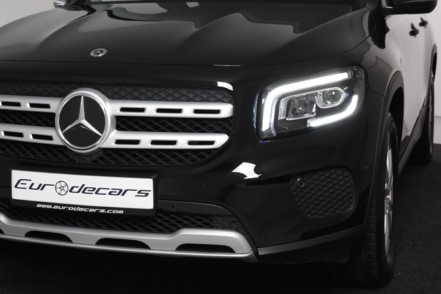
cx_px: 189
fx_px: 842
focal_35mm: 69
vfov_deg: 19.8
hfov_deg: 29.3
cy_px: 109
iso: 1600
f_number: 5.6
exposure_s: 1/125
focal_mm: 31
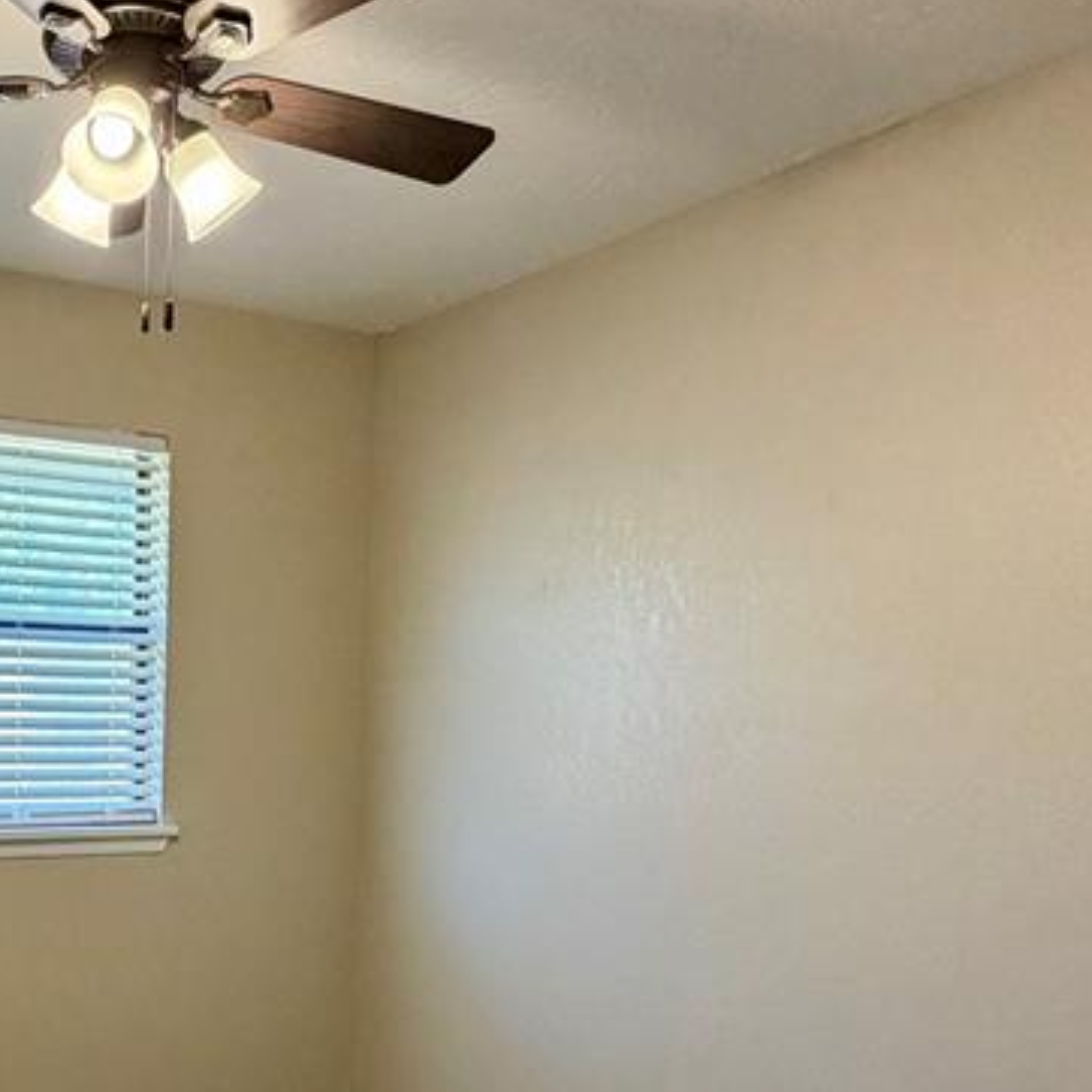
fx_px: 1249
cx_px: 133
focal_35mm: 35
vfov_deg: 45.8
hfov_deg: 43.6
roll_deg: -1.5
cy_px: 802
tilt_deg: -4.9
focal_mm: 2.22
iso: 250
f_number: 2.2
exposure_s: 1/60
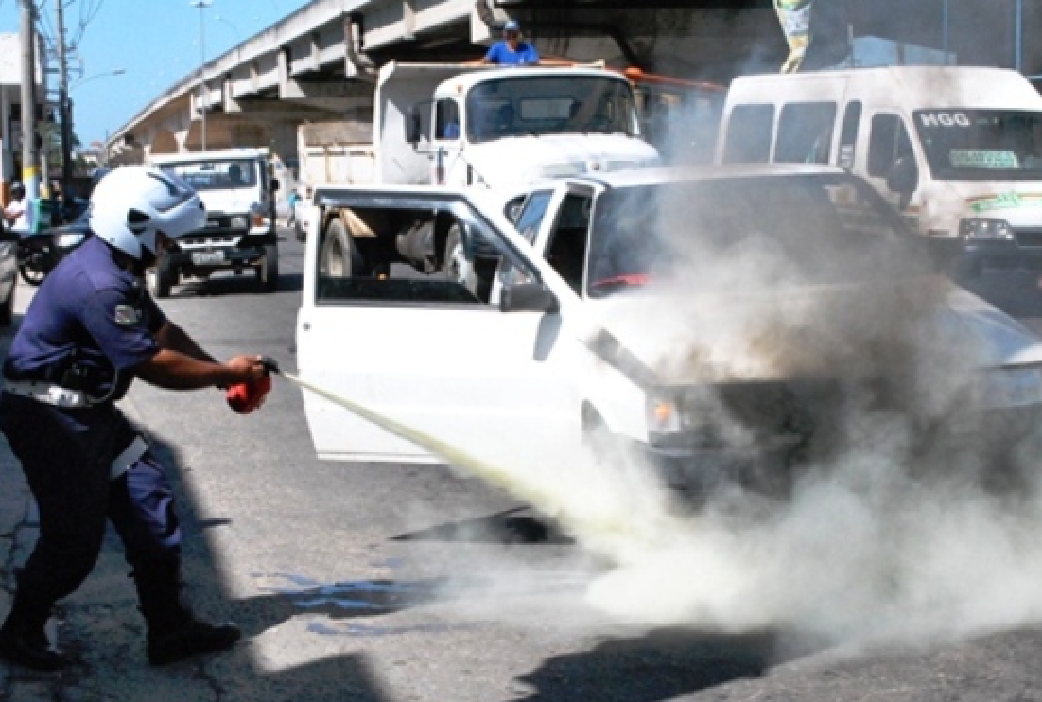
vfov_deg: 18.5
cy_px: 386
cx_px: 484
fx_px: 2148
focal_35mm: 74
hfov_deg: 27.3
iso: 1600
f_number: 14
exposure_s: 1/800
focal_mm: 34
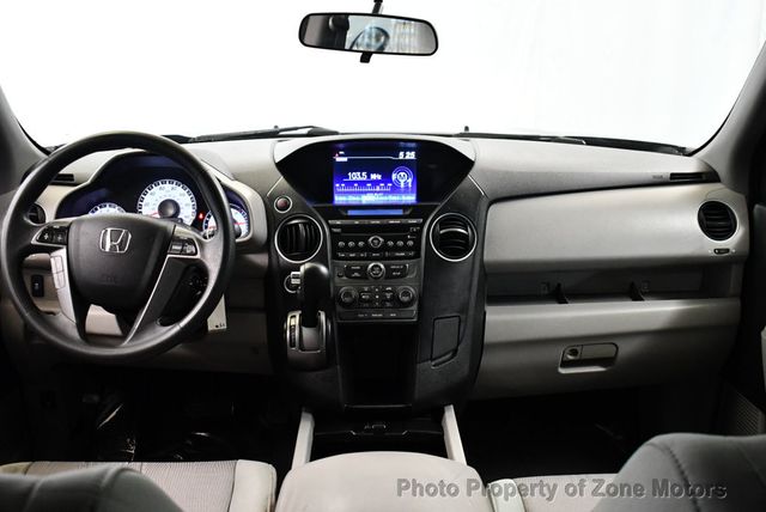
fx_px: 767
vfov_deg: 36.9
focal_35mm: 36
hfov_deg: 53.1
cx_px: 383
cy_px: 256
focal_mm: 18
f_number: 3.5
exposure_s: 1/80
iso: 3200
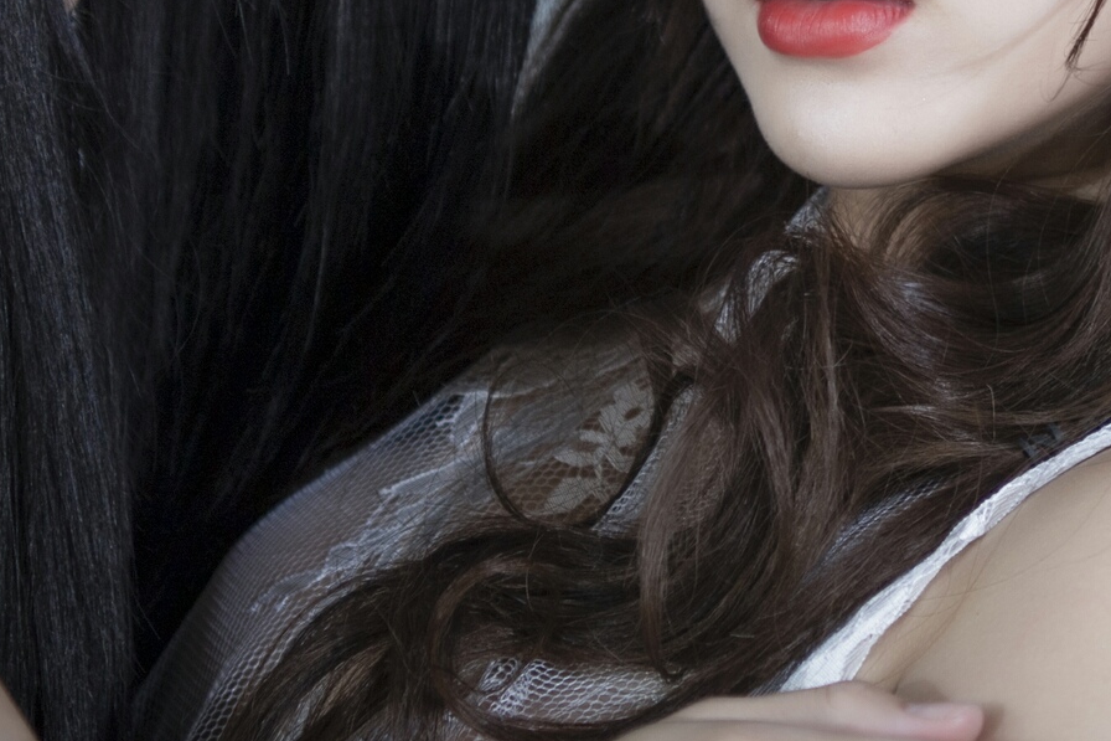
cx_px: 1065
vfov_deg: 6.7
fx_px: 6202
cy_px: -493
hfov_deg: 10.2
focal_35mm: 201
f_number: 3.2
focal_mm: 60
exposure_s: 1/40
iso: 100
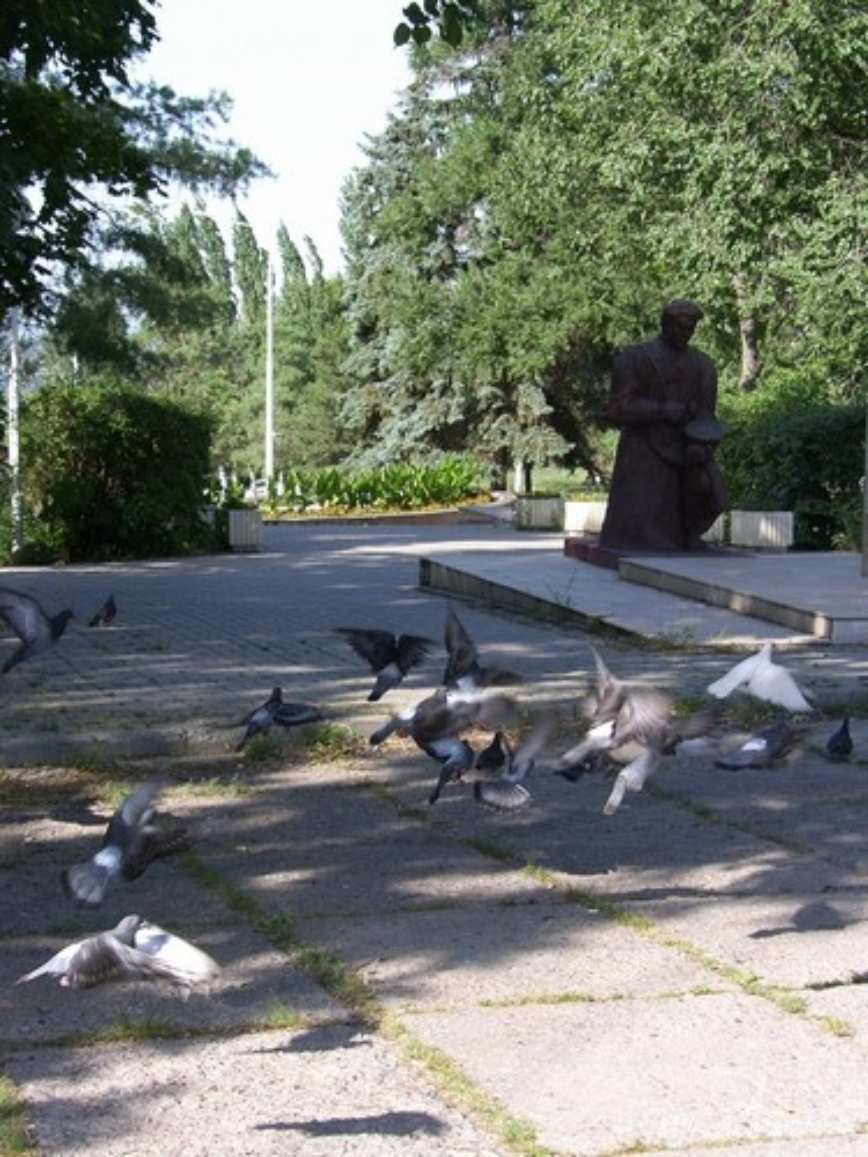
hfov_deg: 19.6
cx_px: 434
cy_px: 578
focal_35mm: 75
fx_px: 2508
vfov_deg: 26.0
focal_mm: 19.4
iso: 50
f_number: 4.6
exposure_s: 1/200
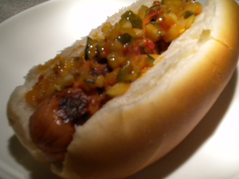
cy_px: 90
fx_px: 469
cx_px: 120
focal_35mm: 68
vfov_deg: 21.6
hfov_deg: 28.6
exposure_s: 1/55
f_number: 4.6
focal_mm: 12.3
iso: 400
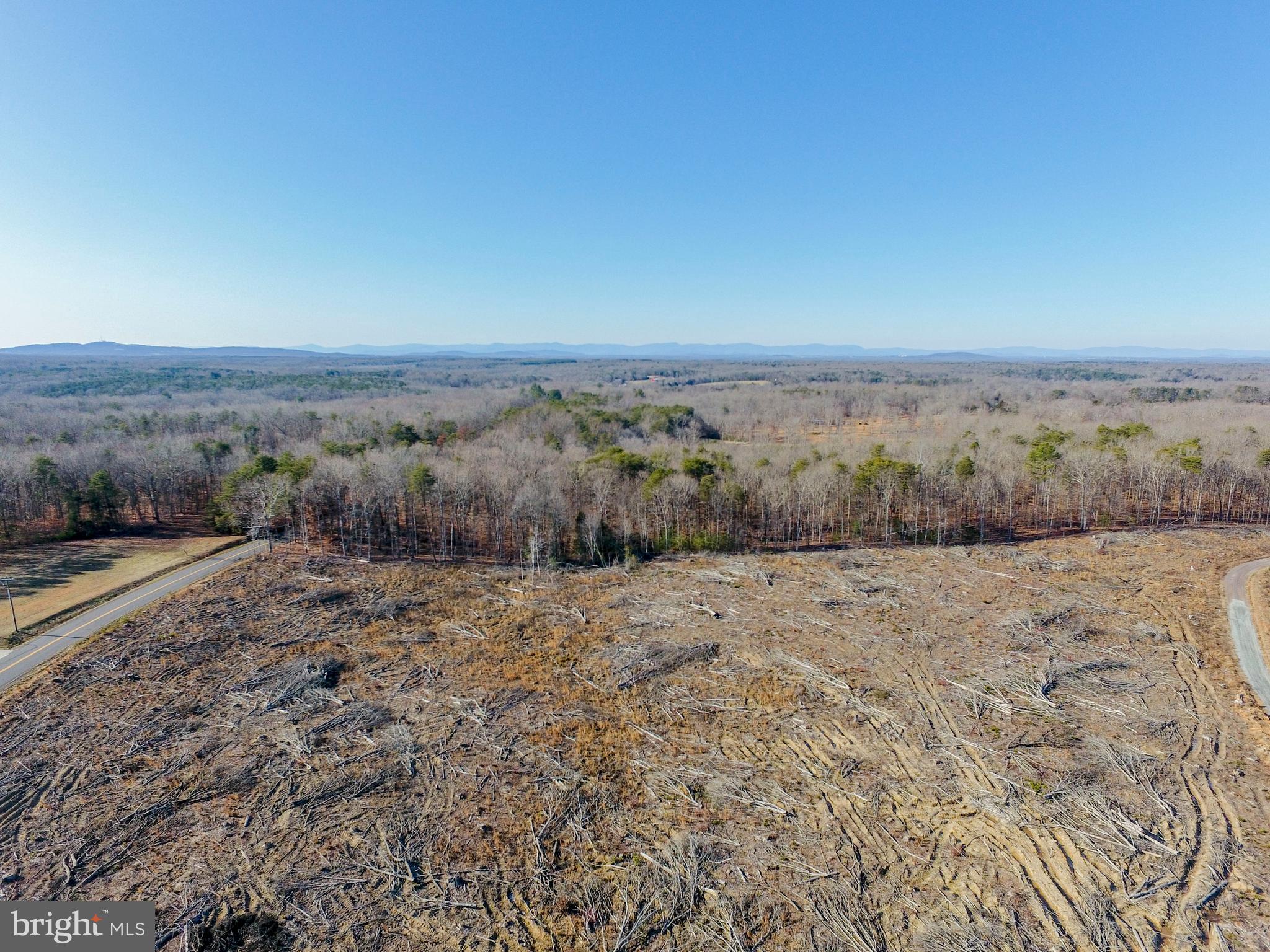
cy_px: 476
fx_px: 734
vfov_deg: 66.0
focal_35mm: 20
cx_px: 635
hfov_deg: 81.7
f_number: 2.8
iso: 100
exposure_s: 1/690
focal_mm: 3.61
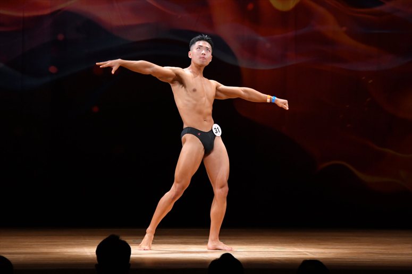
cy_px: 137
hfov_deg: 9.2
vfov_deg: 6.1
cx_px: 206
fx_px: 2574
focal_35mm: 225
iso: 3200
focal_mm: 150
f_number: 5.6
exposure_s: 1/400
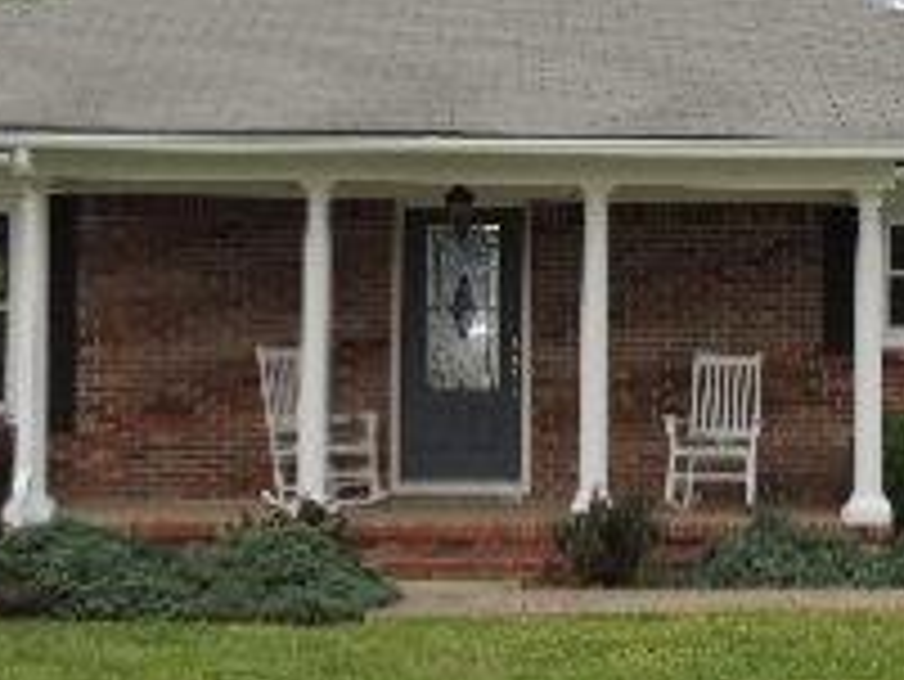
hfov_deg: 18.4
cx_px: 792
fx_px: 2744
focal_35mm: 105
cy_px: 198
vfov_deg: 14.1
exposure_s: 1/1000
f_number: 3.2
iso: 100
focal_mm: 5.8
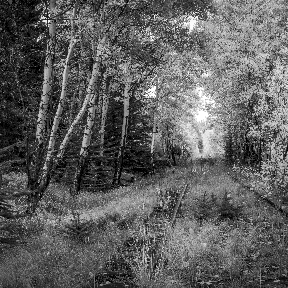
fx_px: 584
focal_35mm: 62
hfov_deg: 27.7
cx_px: 128
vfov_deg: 27.7
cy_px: 145
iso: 640
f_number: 13
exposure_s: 1/160
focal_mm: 48
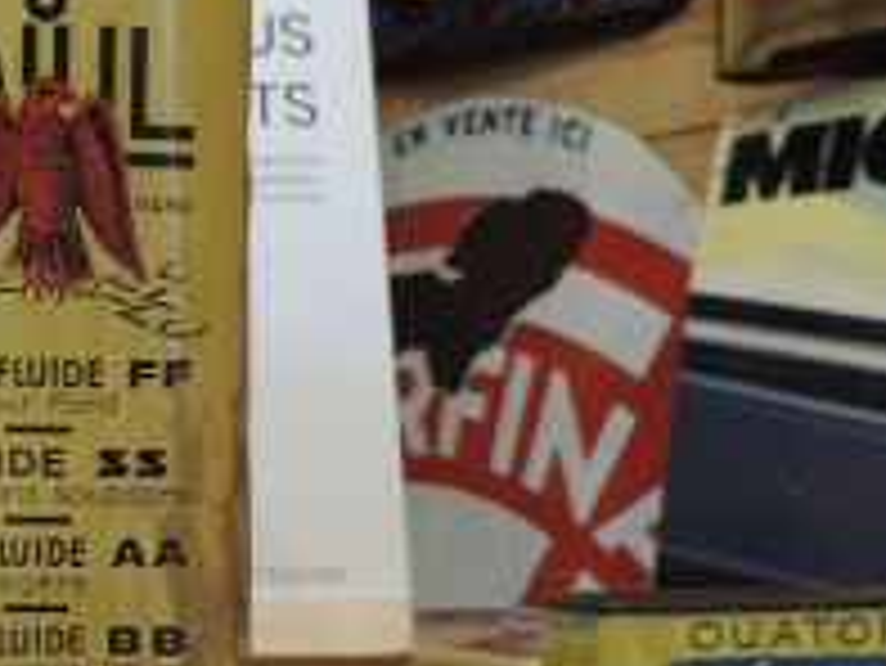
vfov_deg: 20.1
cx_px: 4
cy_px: 464
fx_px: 1870
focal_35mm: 73
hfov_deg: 25.4
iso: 400
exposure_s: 1/30
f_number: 3
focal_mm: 4.3
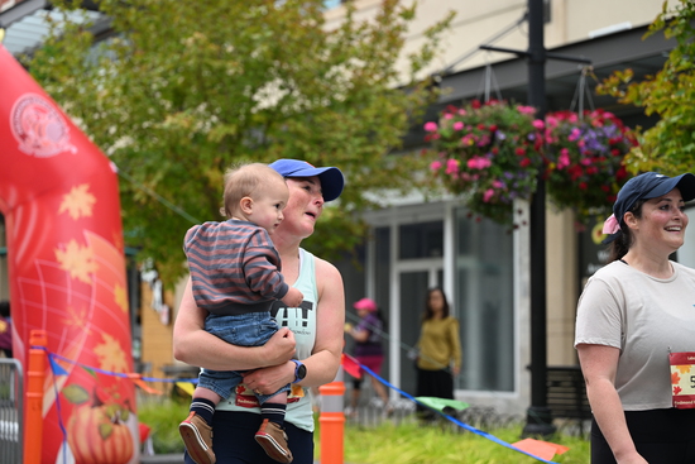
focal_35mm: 70
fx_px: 1352
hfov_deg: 28.8
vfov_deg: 19.5
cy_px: 232
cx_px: 348
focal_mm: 70
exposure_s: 1/1600
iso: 640
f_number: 2.8
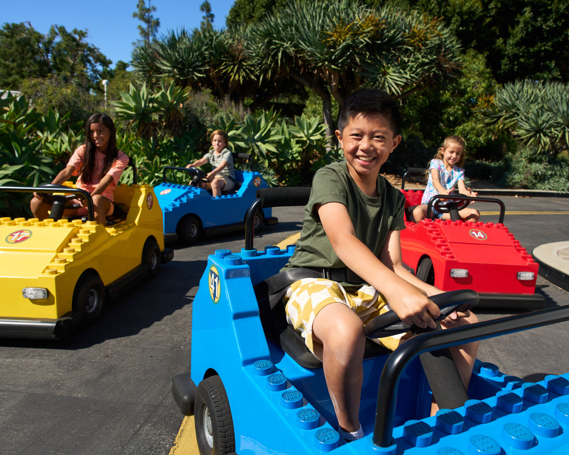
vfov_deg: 51.5
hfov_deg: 62.1
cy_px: 223
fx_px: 472
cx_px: 313
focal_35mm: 28
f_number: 5.6
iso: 100
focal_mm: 24
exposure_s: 1/500
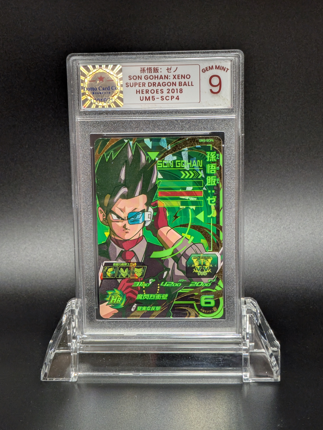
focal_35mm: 49
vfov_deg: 38.9
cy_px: 215
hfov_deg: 29.7
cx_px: 162
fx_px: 610
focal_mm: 4.53
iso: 139
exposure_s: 1/60
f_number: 1.7
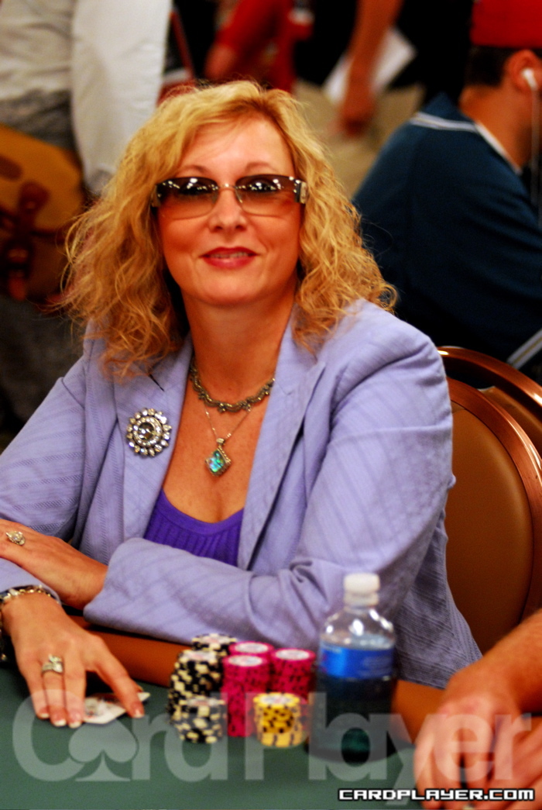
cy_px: 405
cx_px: 271
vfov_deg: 15.2
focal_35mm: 135
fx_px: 3038
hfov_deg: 10.2
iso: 1000
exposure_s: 1/90
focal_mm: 90
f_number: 2.8
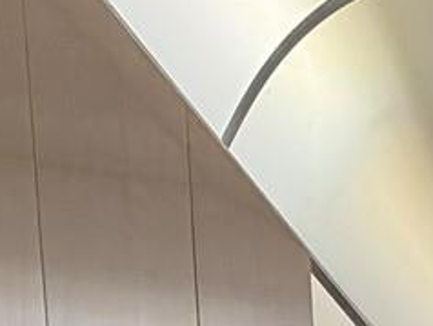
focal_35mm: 94
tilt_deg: -7.8
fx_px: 1177
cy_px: 925
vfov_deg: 11.2
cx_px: 1079
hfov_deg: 13.8
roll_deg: -1.3
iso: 100
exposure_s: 1/120
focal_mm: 2.22
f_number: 2.2
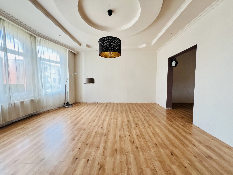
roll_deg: +0.5
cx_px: 116
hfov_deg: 106.2
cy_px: 88
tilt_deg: -2.8
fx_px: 88
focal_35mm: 13
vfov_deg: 89.9
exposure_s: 1/99
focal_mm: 1.57
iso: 200
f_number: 1.8
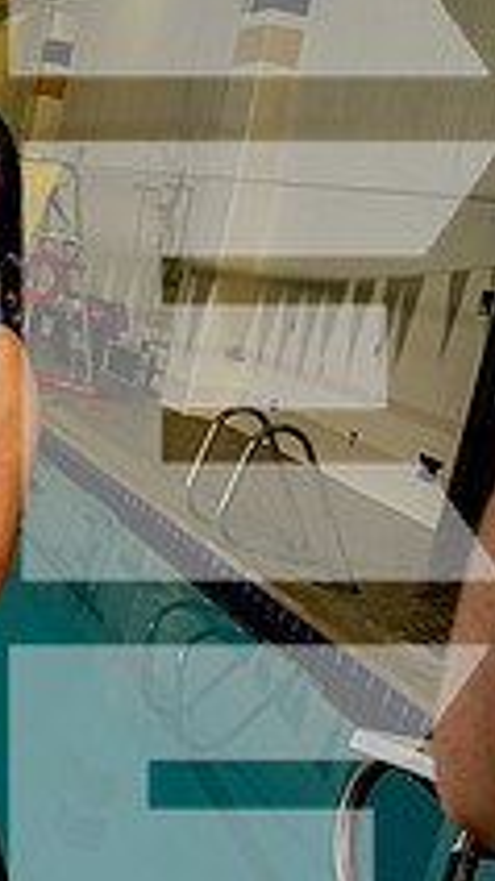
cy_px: 364
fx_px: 1426
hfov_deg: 15.1
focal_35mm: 61
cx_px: -557
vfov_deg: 34.3
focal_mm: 20
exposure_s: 1/250
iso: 500
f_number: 5.6
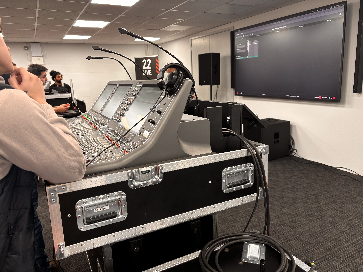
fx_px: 273
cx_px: 182
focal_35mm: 26
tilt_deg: -12.4
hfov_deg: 67.3
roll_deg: +2.1
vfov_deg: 53.1
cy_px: 136
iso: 80
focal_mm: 5.96
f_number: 1.6
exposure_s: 1/50
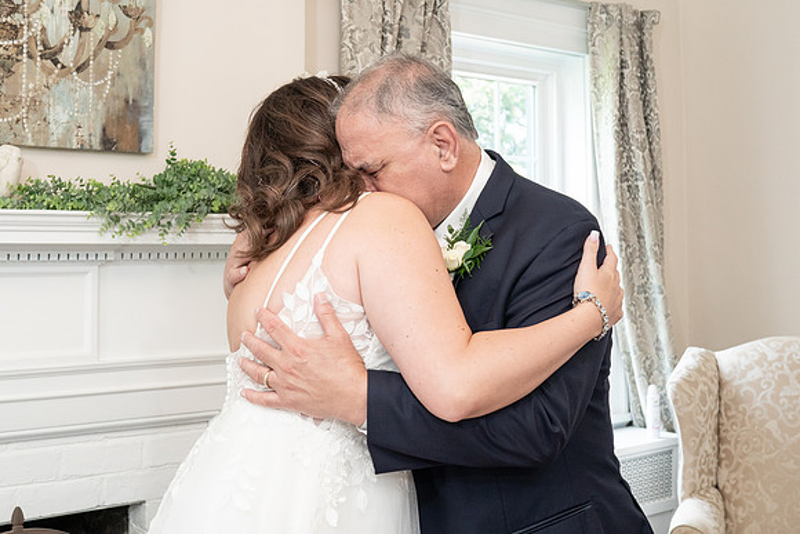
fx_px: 1038
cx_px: 365
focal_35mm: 47
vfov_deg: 28.7
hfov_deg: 42.1
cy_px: 192
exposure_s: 1/200
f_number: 5.6
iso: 2000
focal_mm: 35
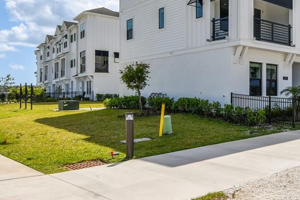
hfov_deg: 45.9
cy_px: 70
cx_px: 290
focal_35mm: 36
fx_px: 300
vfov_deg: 36.5
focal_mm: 10
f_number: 7.1
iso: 100
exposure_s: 1/1600
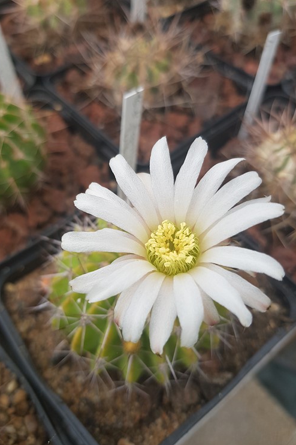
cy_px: 220
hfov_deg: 46.2
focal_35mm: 28
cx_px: 127
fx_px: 346
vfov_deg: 65.5
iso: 40
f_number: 1.7
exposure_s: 1/273
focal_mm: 4.2
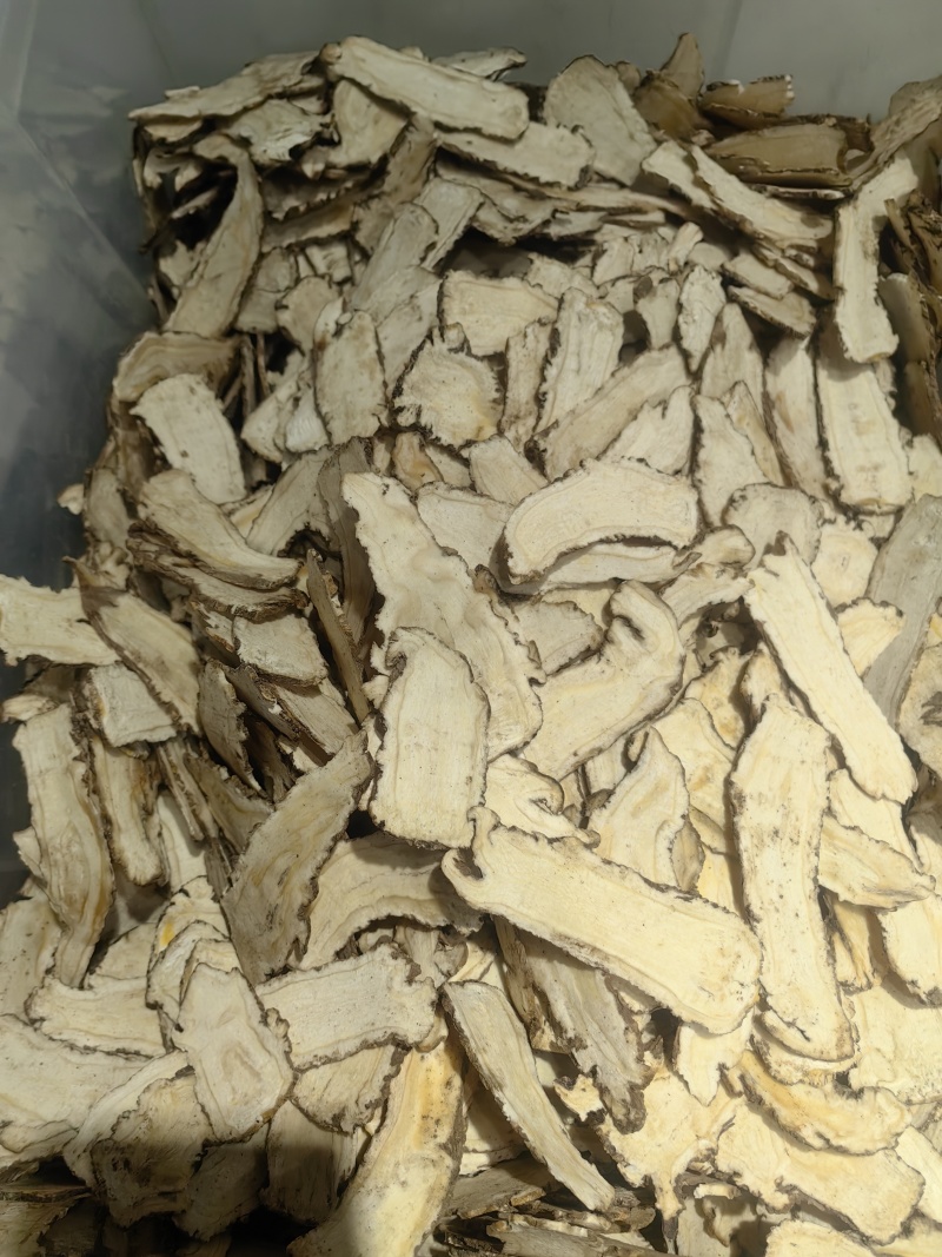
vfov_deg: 65.3
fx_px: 980
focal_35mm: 27
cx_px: 471
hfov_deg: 51.3
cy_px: 628
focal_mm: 5.75
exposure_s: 1/1004
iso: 160
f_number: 2
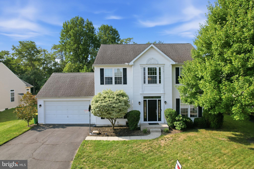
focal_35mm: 22
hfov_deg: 78.6
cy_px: 84
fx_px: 155
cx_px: 127
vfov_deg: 57.2
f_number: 2.8
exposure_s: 1/1500
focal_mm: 8.4
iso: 110
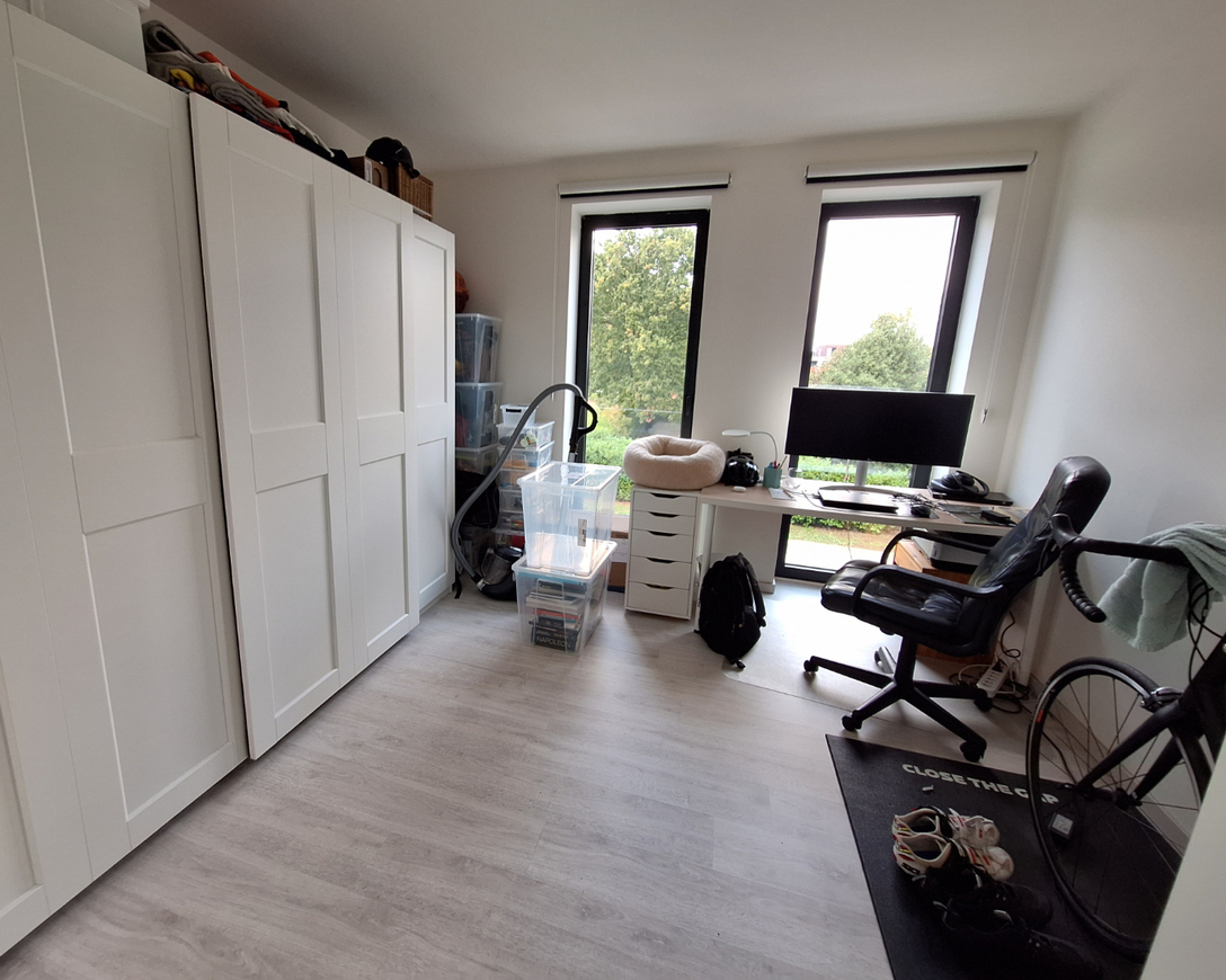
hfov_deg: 100.4
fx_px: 508
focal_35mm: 14
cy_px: 476
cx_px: 557
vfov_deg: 87.9
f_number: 2.2
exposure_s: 1/50
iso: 80
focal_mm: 1.74
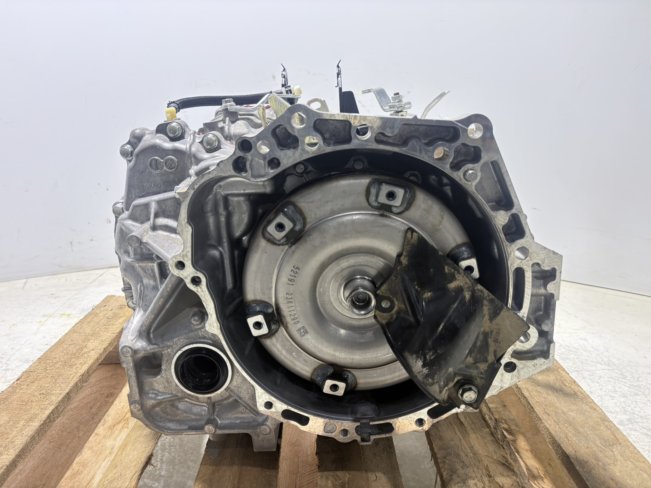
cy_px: 244
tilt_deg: -17.3
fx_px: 489
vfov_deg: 53.1
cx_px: 326
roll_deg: -0.6
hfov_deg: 67.3
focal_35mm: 26
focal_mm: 5.96
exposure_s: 1/120
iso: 125
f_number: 1.6
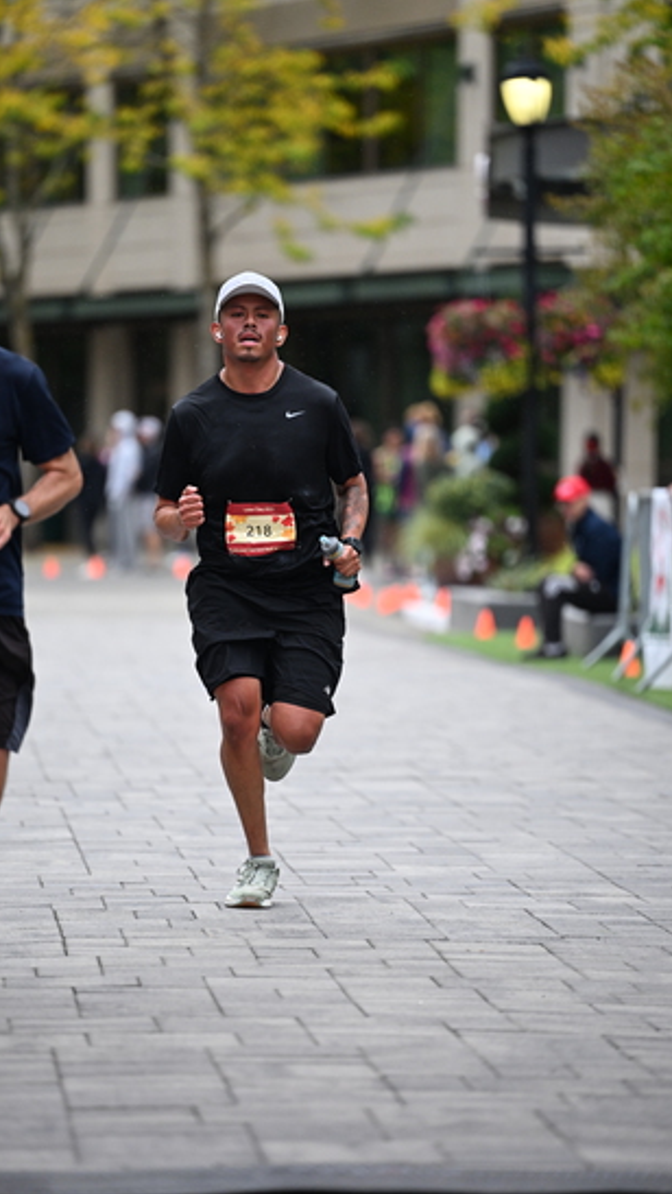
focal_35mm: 195
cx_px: 285
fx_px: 6172
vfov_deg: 11.0
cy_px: 596
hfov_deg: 6.2
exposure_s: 1/2500
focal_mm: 185
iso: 1250
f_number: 2.8
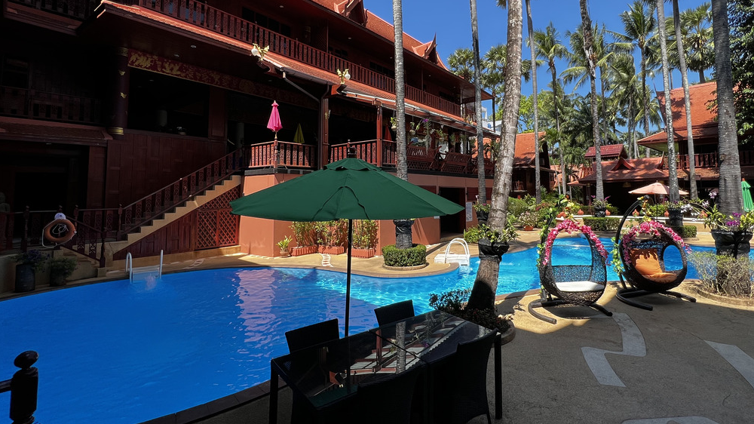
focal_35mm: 17
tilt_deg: +3.2
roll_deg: +1.2
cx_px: 431
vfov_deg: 63.4
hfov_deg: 95.3
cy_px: 172
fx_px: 340
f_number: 1.8
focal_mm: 1.57
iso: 32
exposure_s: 1/657
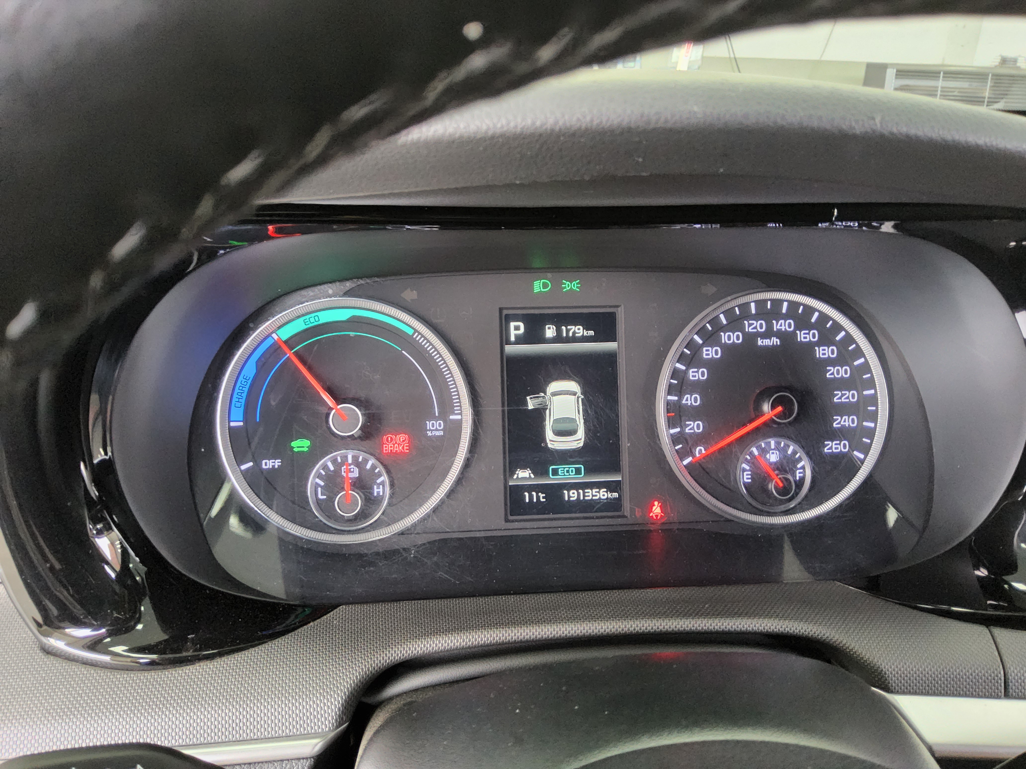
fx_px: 741
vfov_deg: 54.9
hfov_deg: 69.4
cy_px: 384
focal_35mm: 25
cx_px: 513
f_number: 2
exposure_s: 1/50
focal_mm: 3.08
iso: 640
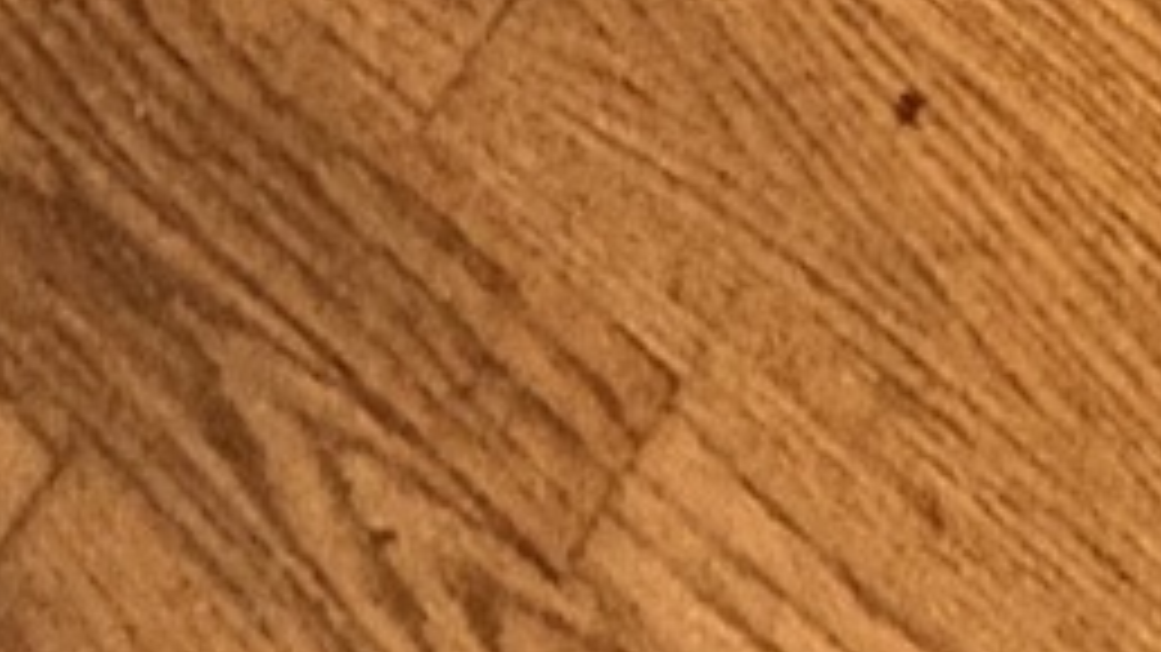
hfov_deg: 15.2
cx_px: -252
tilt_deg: -14.0
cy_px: -3570
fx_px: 4186
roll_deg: -2.8
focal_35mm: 136
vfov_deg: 4.8
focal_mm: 2.22
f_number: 2.2
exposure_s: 1/40
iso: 640
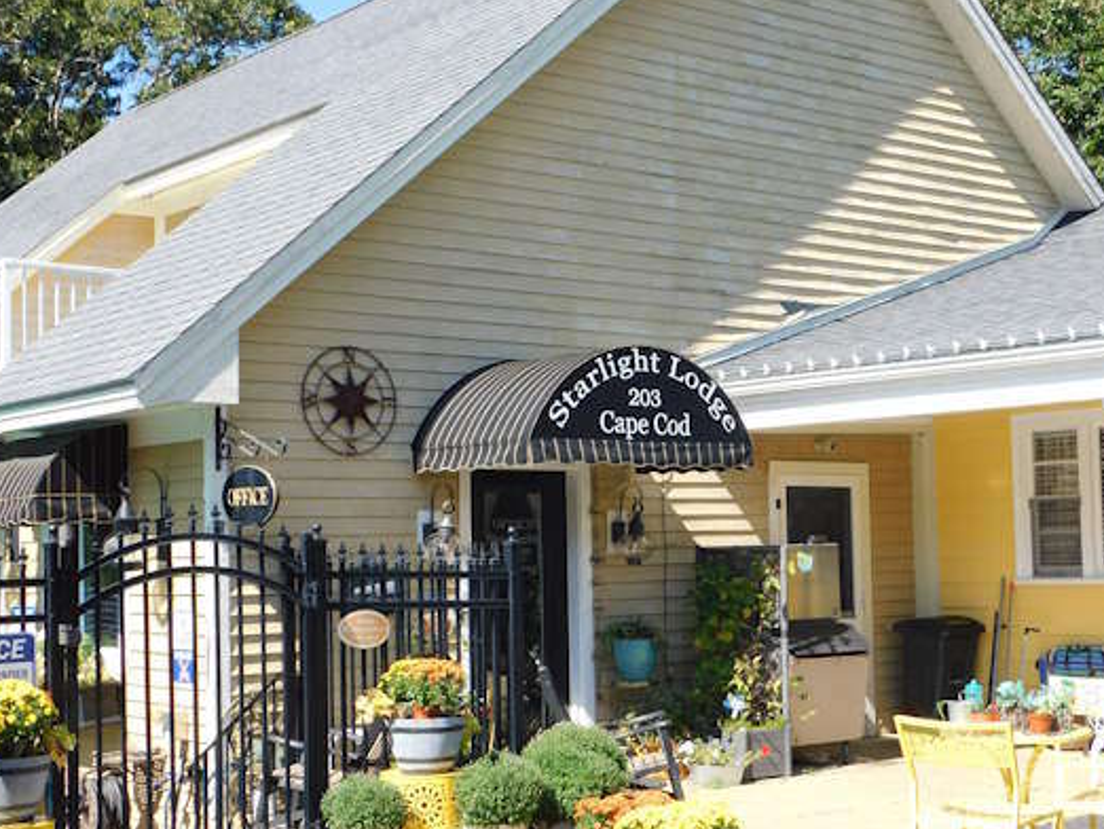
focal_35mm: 56
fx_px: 1787
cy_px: 472
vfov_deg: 26.1
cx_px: 571
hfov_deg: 34.3
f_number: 3.7
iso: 125
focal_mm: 8
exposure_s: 1/500
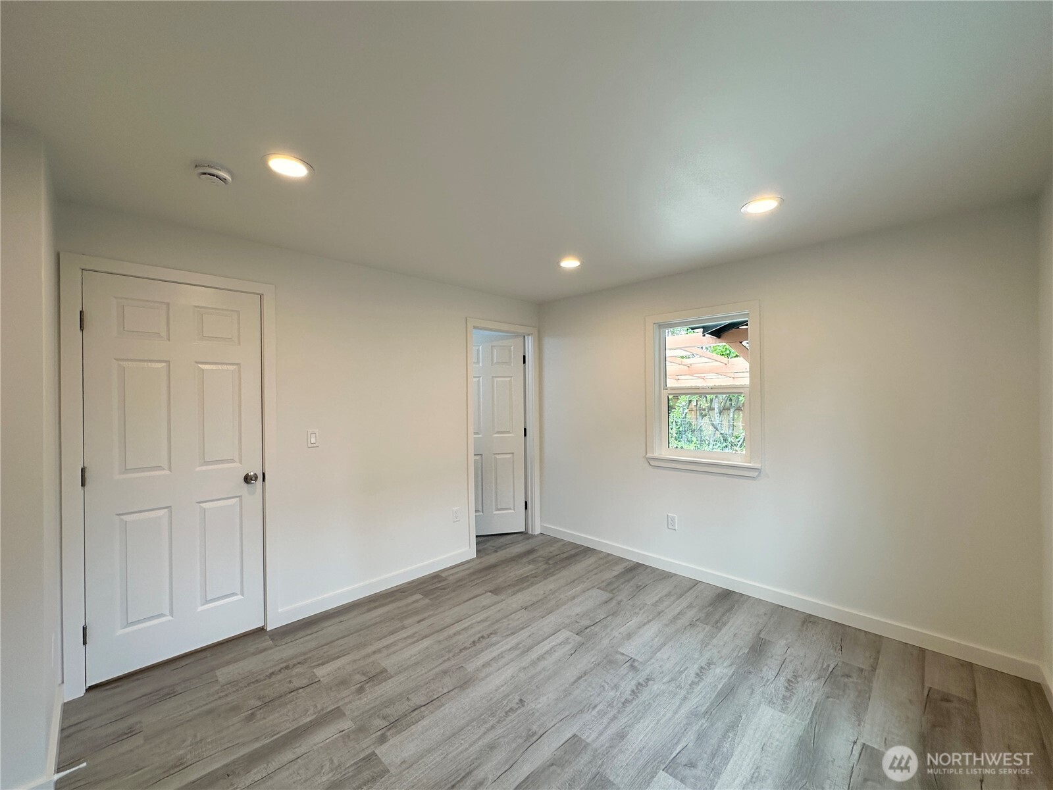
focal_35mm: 14
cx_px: 526
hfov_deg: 102.1
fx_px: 426
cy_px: 395
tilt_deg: +0.4
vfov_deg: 85.7
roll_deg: +1.1
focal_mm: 2.22
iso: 100
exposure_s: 1/120
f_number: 2.2
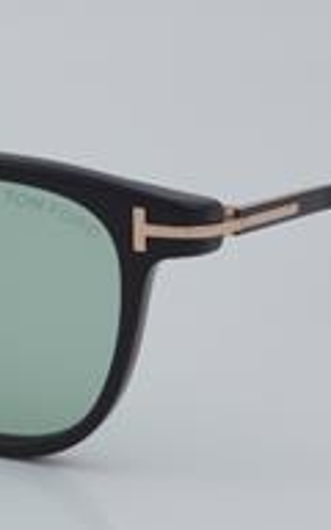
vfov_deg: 13.2
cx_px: -47
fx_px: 2295
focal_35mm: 159
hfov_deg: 8.2
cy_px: 273
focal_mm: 50
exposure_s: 1/4
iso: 100
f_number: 32
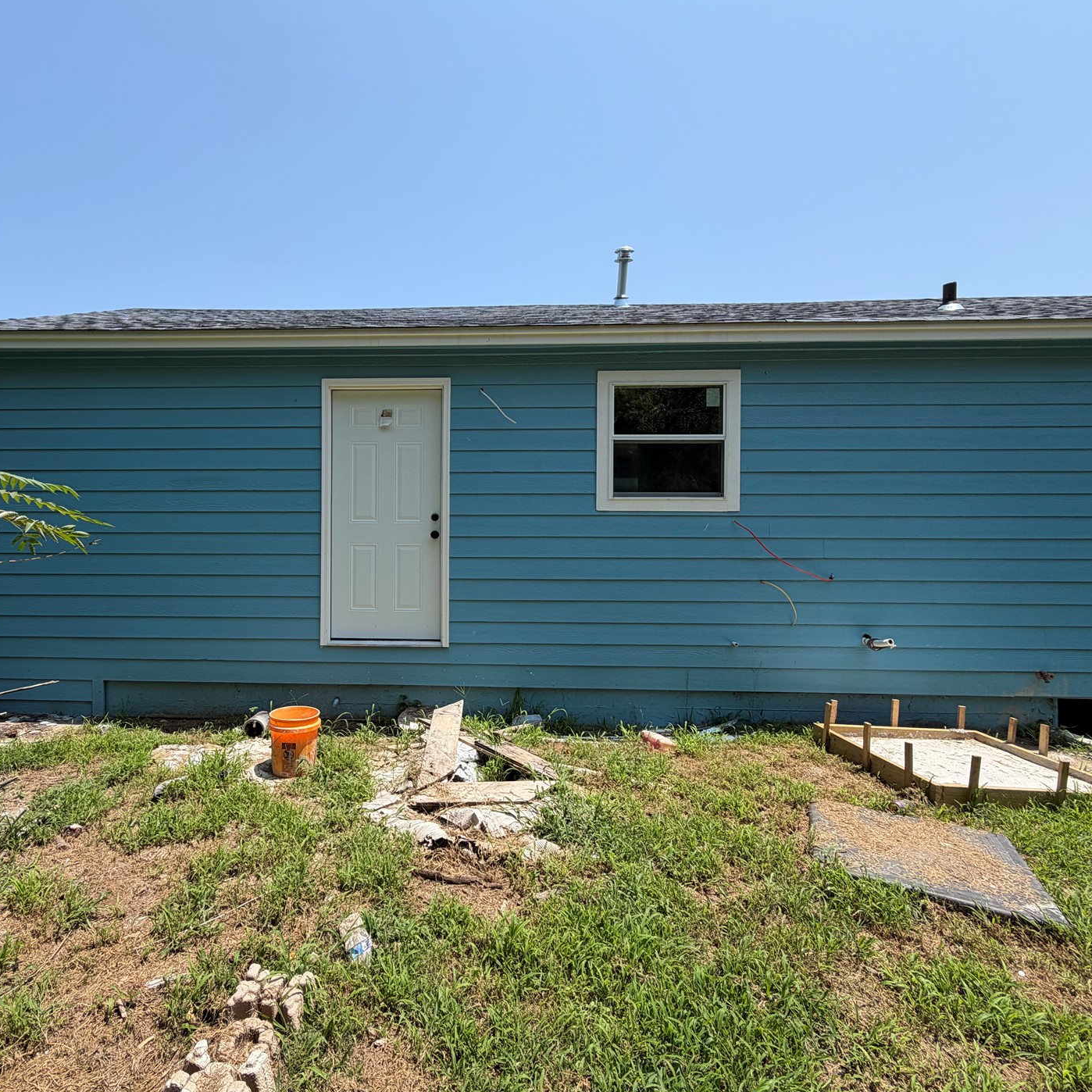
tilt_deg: -0.8
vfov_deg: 84.0
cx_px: 428
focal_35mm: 17
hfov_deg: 82.8
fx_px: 607
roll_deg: -0.8
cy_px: 542
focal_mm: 2.22
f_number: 2.2
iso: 25
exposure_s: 1/770
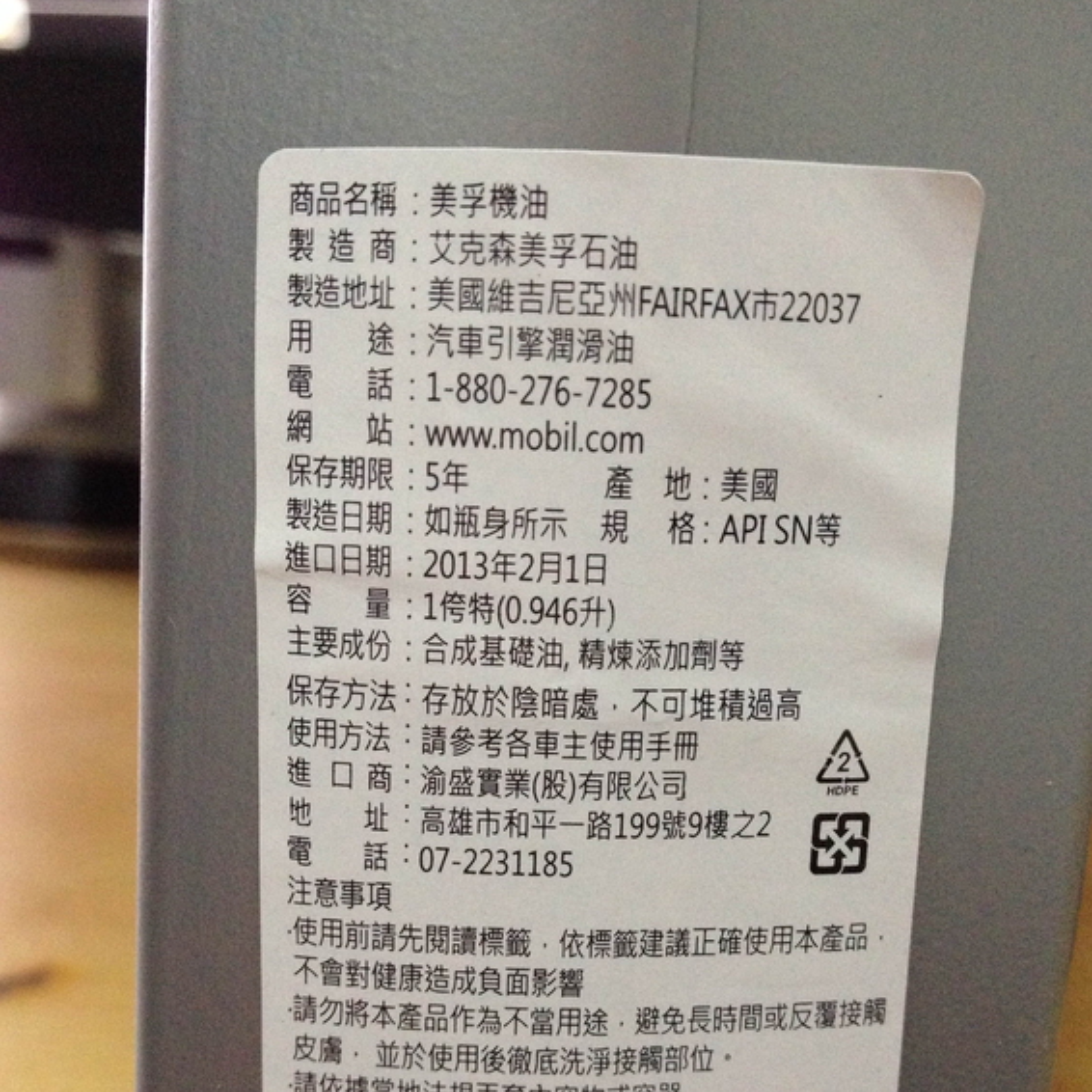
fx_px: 1499
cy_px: 696
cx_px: 554
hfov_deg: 40.0
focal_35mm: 42
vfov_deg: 39.7
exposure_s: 1/20
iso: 400
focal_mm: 4.28
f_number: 2.4
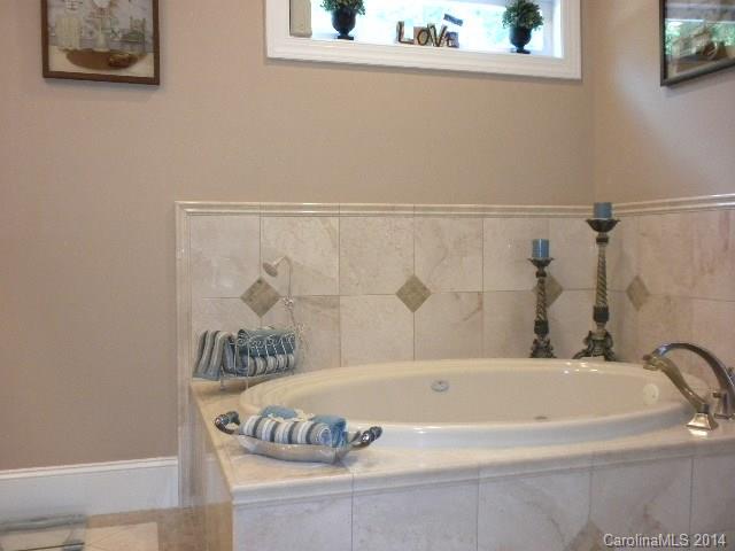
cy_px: 276
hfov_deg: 50.1
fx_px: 786
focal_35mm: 37
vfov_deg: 38.7
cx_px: 368
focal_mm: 6.6
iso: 400
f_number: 3.5
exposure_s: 1/36.1
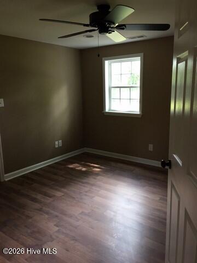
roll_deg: +1.2
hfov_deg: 48.2
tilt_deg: -10.4
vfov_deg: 61.7
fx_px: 220
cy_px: 132
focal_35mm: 29
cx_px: 98
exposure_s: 1/15
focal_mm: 4.15
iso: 25
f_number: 2.2
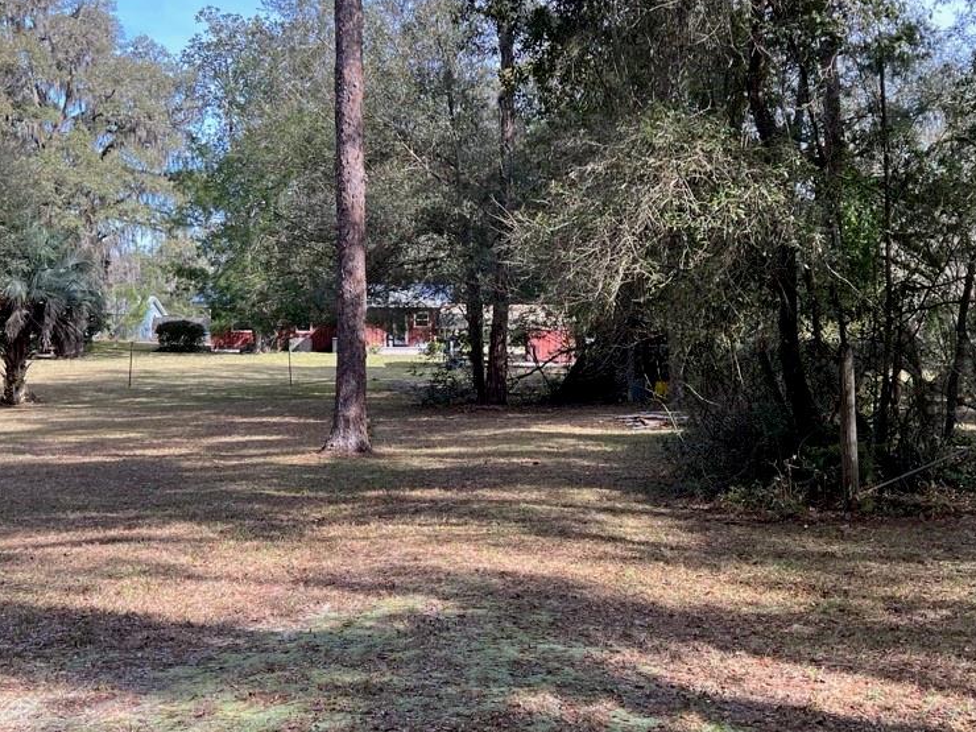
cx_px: 562
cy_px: 373
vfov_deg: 32.2
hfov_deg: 42.0
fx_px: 1269
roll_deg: +0.5
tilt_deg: -0.6
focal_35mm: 45
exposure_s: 1/547
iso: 50
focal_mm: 5.7
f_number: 1.5
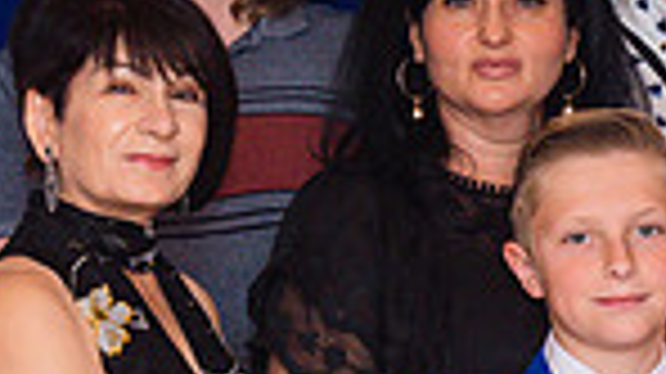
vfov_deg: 4.2
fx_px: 5082
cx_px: 706
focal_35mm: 288
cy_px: 336
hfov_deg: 7.5
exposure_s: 1/200
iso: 2000
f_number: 8
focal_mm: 70
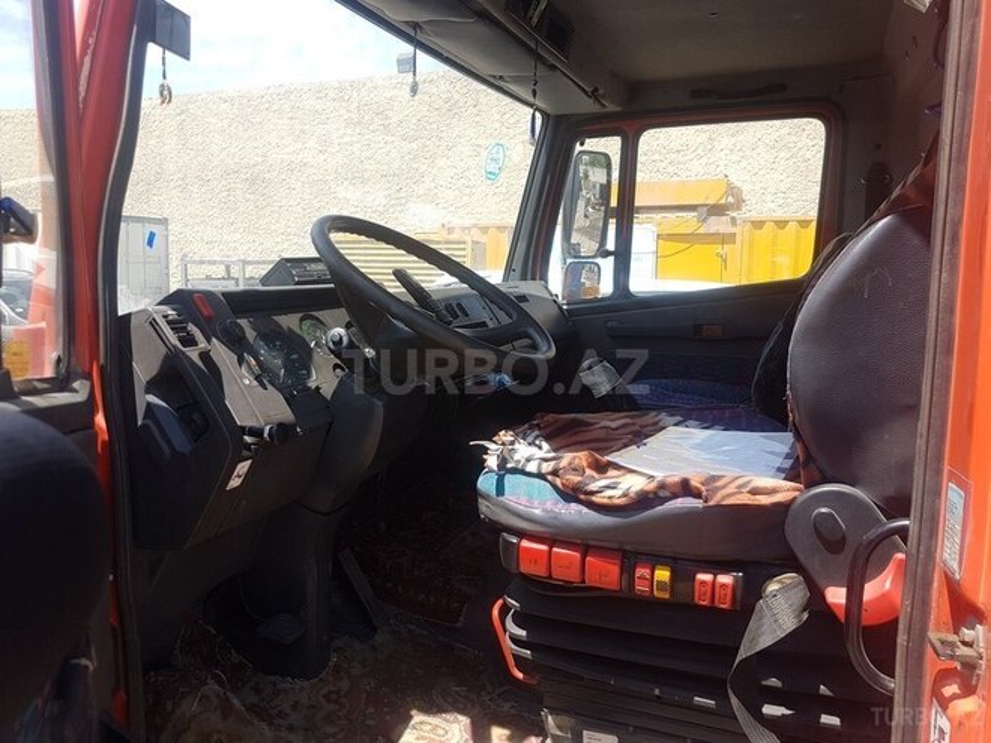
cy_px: 372
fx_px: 744
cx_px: 496
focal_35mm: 26
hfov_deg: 67.3
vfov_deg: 53.1
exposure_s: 1/684
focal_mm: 4.2
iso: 40
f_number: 1.7
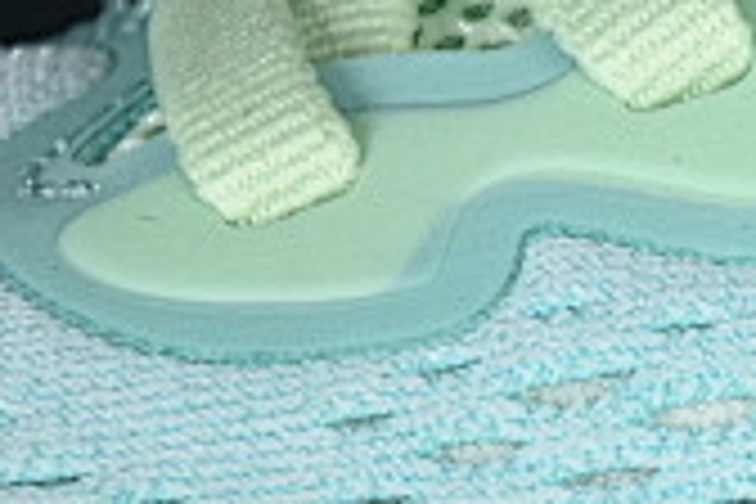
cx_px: 2092
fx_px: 10121
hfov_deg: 4.2
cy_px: 644
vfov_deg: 2.8
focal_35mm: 482
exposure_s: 1/80
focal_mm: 50
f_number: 7.1
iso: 160
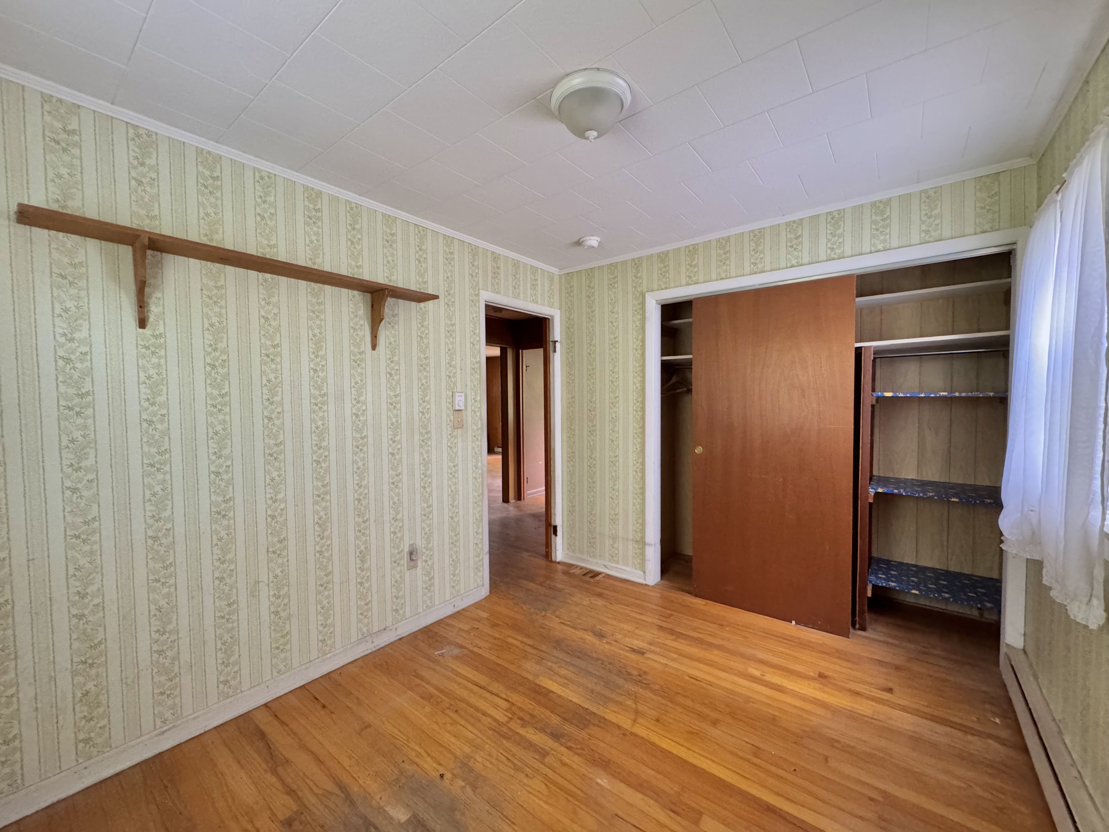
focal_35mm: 14
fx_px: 449
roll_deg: +0.7
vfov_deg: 85.7
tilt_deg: -3.0
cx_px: 554
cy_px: 416
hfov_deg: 102.1
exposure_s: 1/60
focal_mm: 2.22
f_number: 2.2
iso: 800
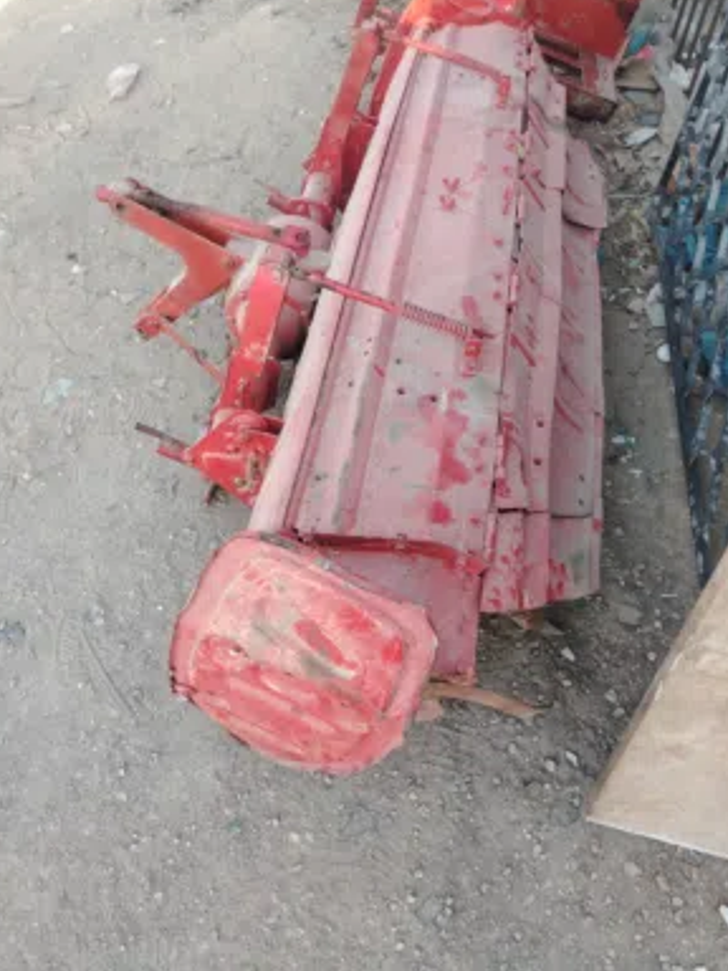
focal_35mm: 25
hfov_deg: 54.9
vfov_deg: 69.4
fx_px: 701
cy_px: 468
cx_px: 356
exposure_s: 1/100
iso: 157
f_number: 1.75
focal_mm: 5.25
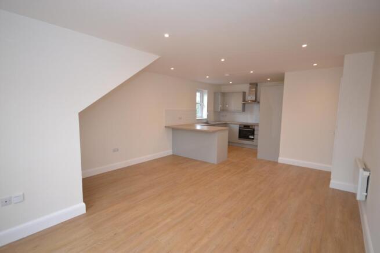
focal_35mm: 18
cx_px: 190
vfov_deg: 67.4
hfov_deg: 90.0
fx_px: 190
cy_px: 126
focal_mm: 12
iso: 400
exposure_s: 1/60
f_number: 4.5
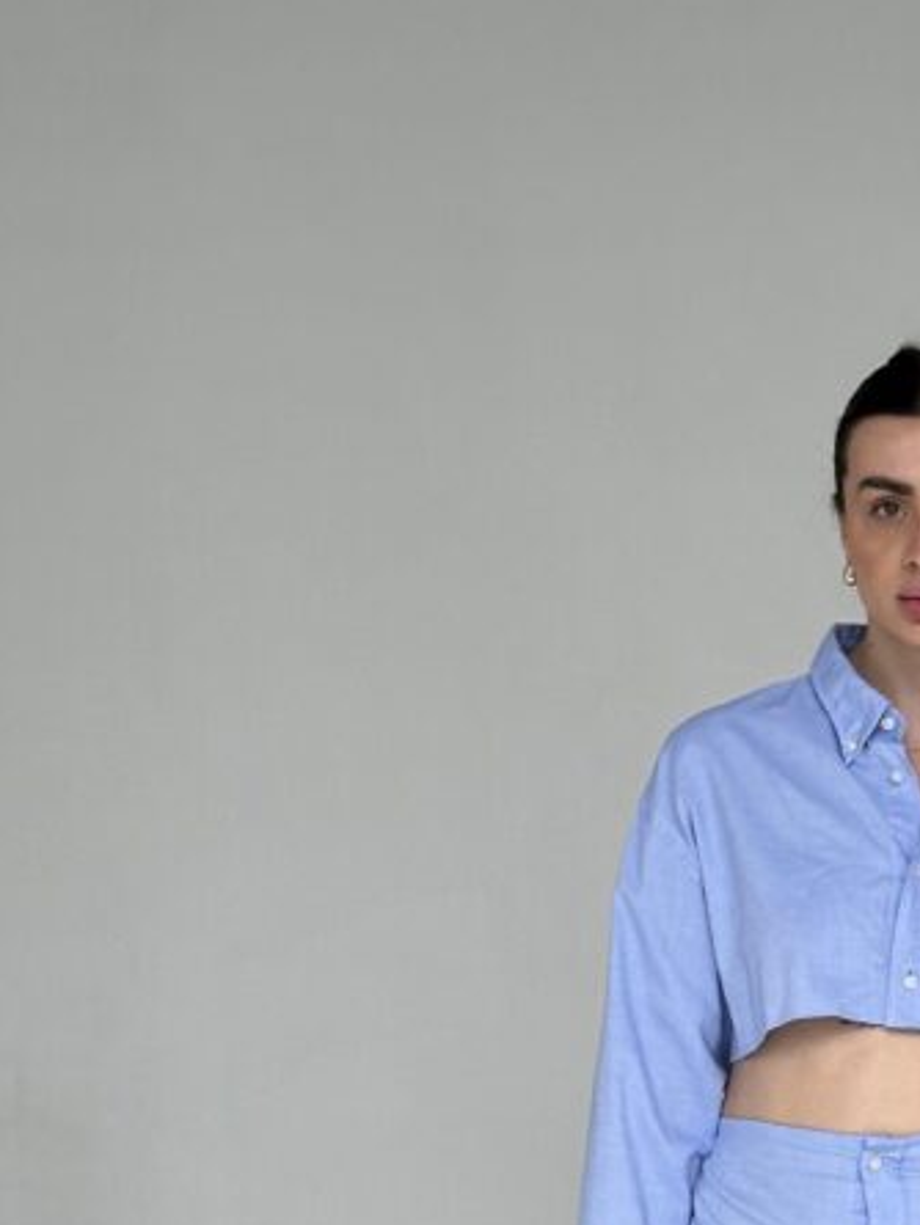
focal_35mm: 115
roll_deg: -0.6
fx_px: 4073
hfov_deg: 12.8
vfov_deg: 16.8
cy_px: 1188
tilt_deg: -6.7
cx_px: 746
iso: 64
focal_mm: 6.86
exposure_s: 1/377
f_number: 1.78
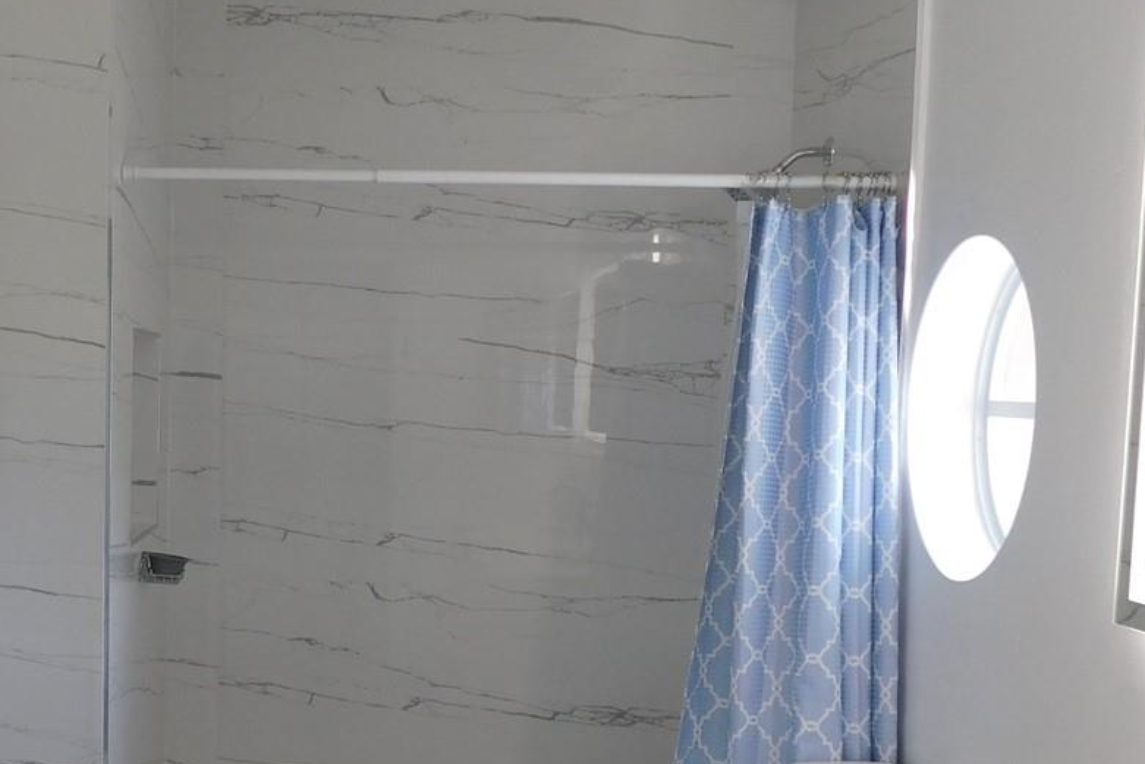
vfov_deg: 27.3
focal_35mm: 49
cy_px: 535
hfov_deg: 38.5
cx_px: 199
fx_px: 1559
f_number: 3
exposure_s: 1/50
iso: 125
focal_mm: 4
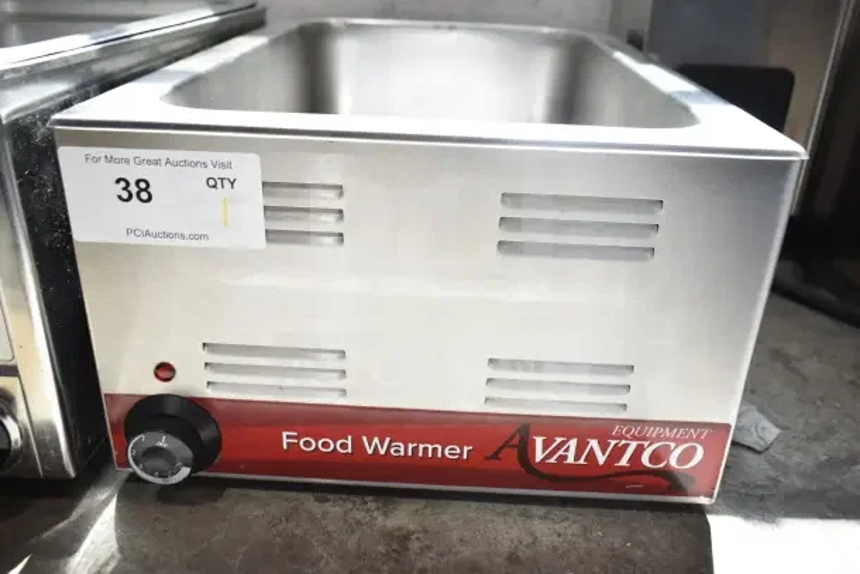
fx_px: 717
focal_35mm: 30
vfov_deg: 43.6
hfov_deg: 61.9
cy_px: 287
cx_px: 430
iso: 200
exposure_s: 1/60
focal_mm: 20
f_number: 4
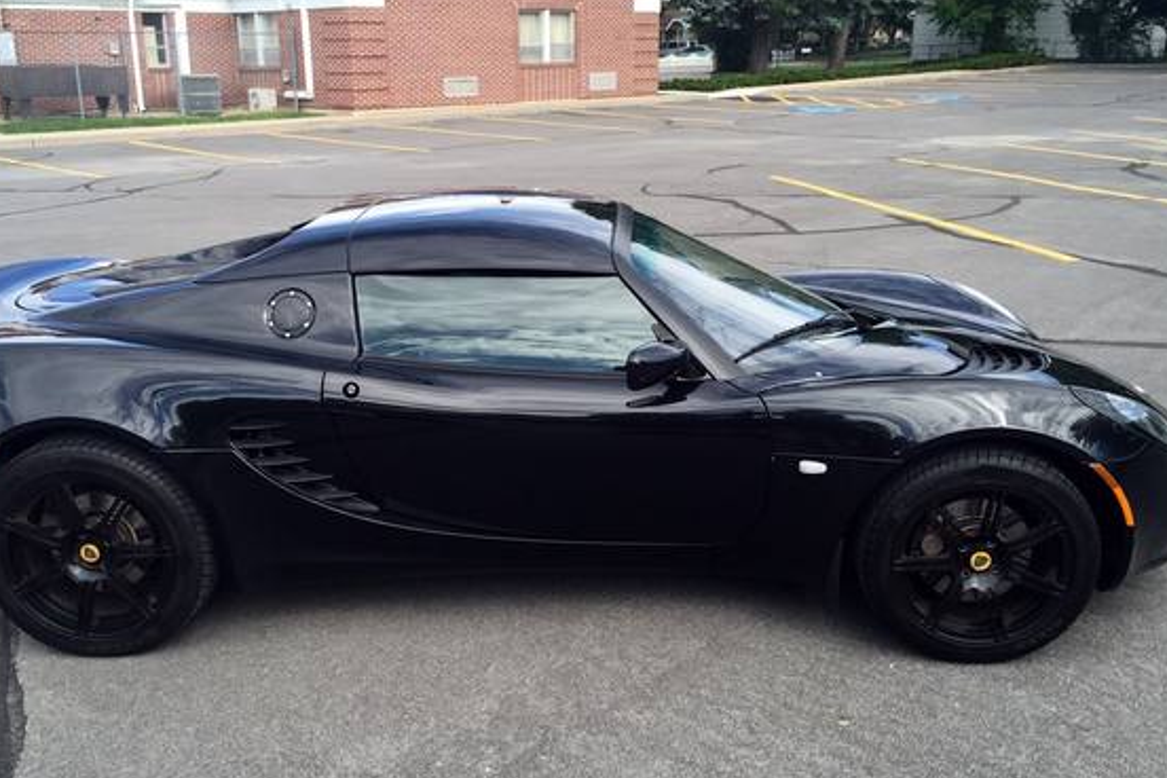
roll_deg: -0.3
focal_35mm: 35
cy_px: 389
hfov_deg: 54.4
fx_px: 1134
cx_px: 552
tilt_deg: -15.7
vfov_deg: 37.9
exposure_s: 1/465
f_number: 2.2
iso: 32
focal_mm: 4.15
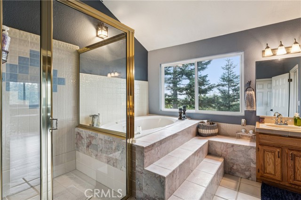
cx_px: 150
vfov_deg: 69.1
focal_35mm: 17
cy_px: 100
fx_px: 145
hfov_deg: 92.0
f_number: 13
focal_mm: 17.4
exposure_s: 1/1.25
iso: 100
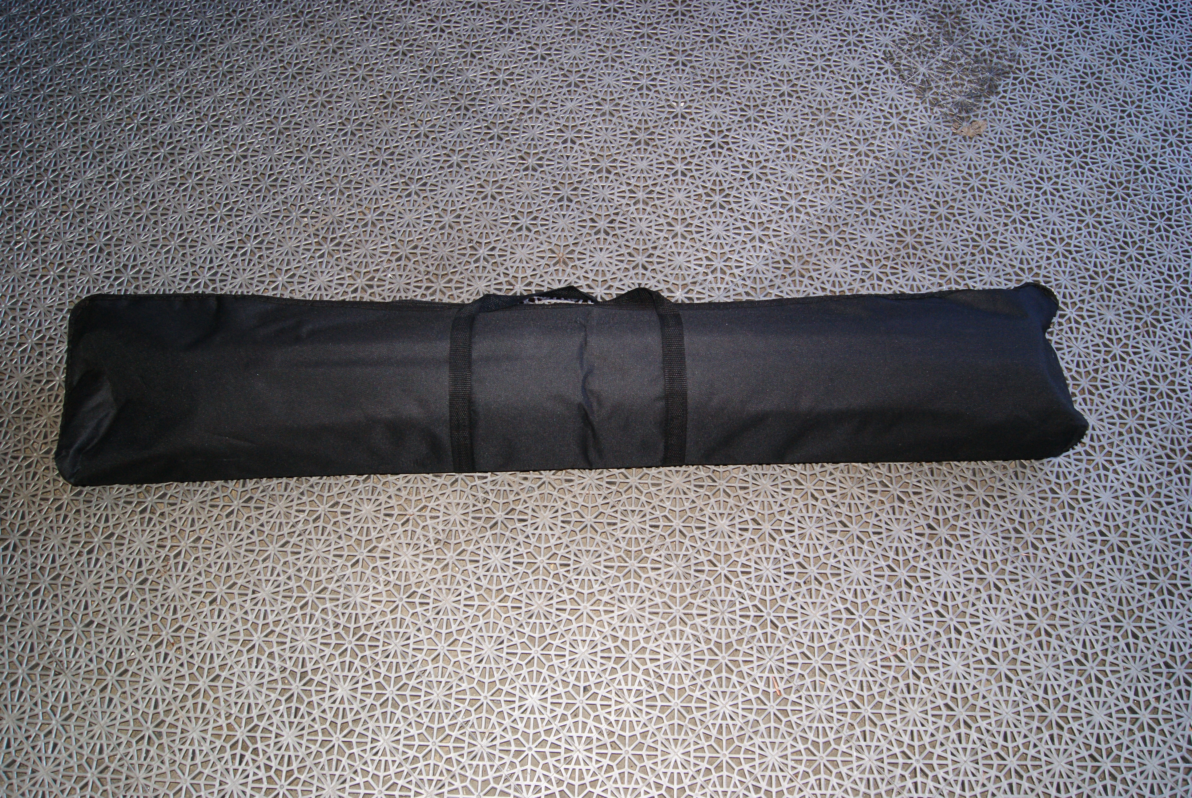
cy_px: 399
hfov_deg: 61.9
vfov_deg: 43.7
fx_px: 995
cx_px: 596
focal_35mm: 30
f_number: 5.6
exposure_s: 1/60
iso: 400
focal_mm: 20
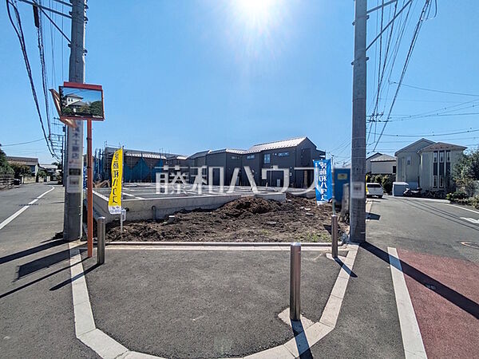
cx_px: 240
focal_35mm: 14
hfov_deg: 102.1
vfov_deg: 85.7
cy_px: 180
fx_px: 194
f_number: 2.2
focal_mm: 1.83
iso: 58
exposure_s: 1/4367
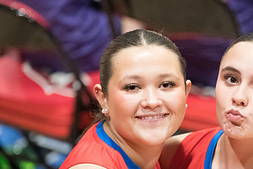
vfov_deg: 3.2
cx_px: 239
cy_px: 113
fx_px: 3037
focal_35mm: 432
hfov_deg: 4.8
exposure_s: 1/1000
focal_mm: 163
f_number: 2.8
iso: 8000
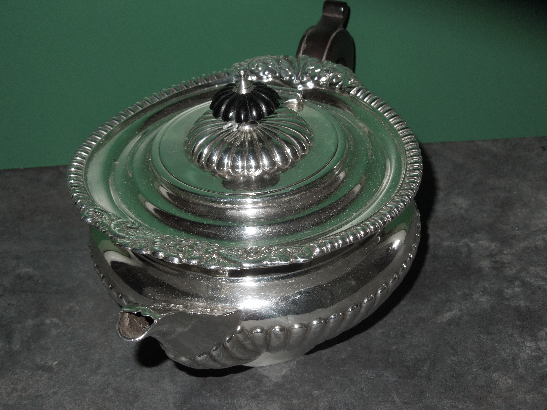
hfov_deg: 25.0
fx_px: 1233
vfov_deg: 18.9
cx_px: 274
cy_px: 205
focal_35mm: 78
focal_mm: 14.1
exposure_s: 1/50
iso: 200
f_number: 4.5
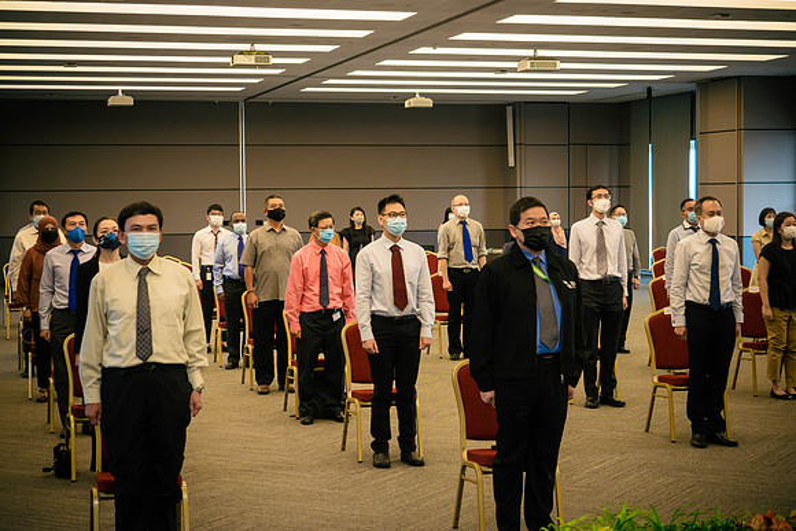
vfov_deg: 20.5
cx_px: 398
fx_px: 1472
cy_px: 266
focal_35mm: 67
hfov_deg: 30.3
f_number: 2.8
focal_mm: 31
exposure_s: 1/125
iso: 1000
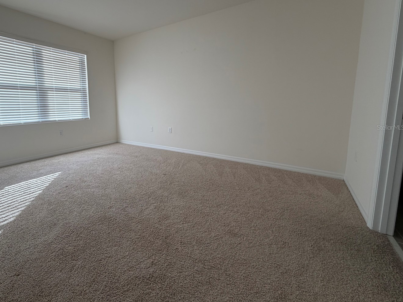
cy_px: 127
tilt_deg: -6.6
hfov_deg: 89.9
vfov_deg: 74.2
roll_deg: +0.8
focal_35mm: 17
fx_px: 198
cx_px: 161
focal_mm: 2.22
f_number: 2.2
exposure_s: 1/120
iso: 80
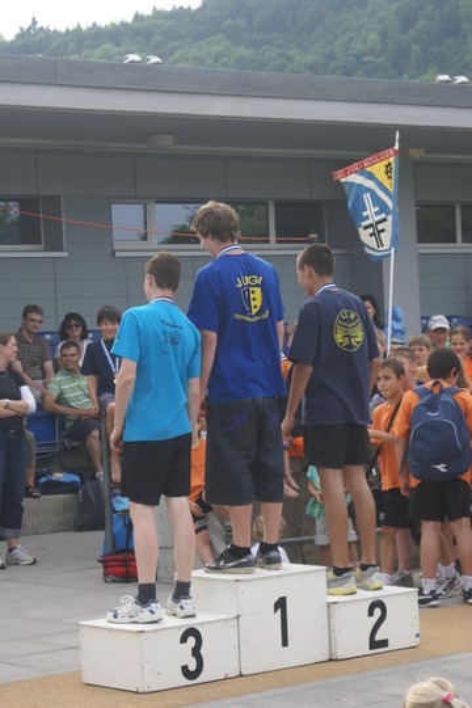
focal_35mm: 105
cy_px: 354
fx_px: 2065
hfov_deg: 13.0
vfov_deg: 19.5
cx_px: 236
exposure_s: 1/250
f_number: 5.6
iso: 160
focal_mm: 70
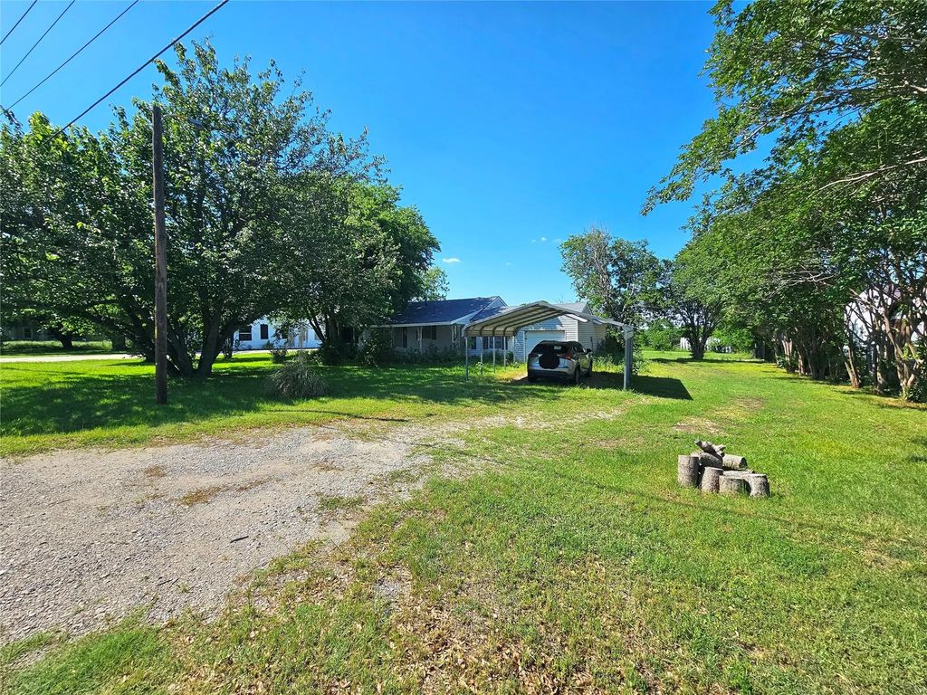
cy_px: 348
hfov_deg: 106.2
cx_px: 464
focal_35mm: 13
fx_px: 348
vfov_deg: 89.9
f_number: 2.2
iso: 50
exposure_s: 1/2500
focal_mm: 2.2
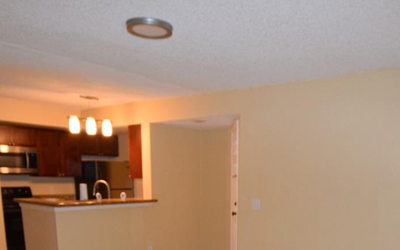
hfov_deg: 54.3
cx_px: 263
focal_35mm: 35
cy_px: 267
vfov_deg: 32.5
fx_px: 382
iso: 800
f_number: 4.5
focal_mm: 10
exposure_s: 1/80
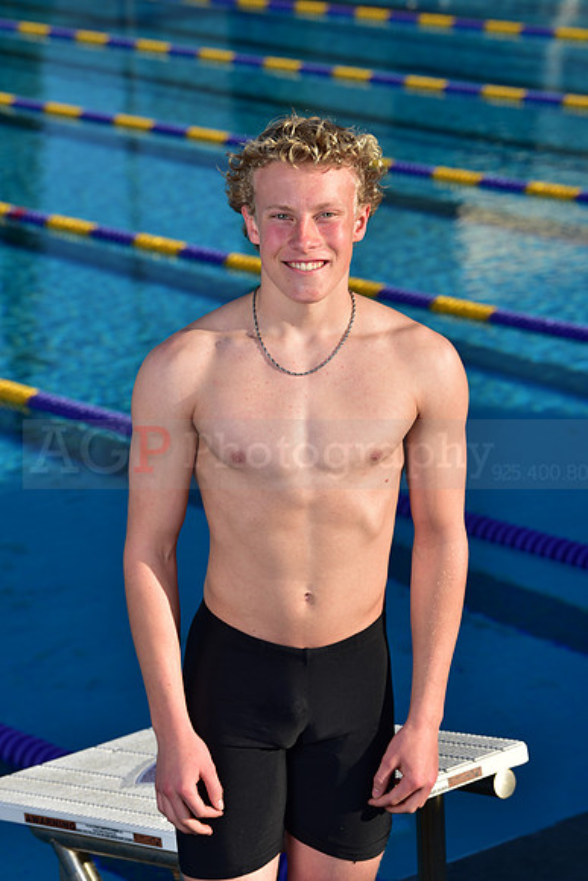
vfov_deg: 16.8
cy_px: 440
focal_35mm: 122
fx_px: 2987
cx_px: 294
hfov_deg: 11.2
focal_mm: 122
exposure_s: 1/250
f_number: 7.1
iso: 64
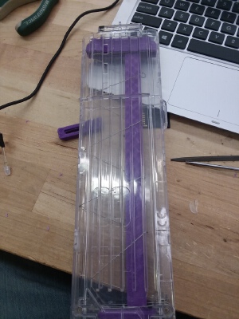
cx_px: 120
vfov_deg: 61.7
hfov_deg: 48.2
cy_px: 160
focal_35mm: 29
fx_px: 267
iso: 50
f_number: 1.9
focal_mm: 2.47
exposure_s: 1/30
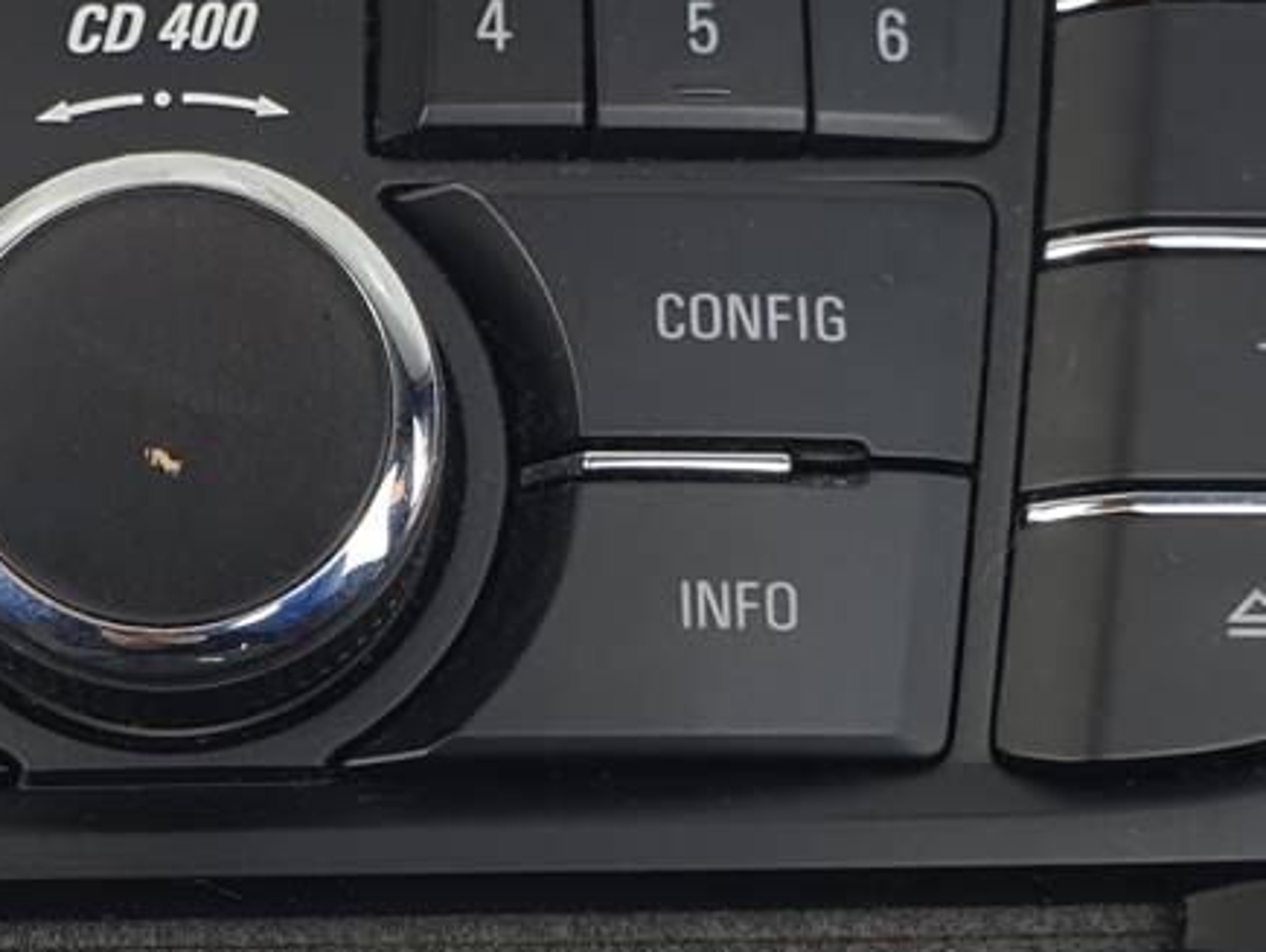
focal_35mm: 86
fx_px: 3148
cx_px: 218
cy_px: 844
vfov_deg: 17.0
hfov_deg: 22.4
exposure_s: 1/120
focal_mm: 4.3
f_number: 2.4
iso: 50
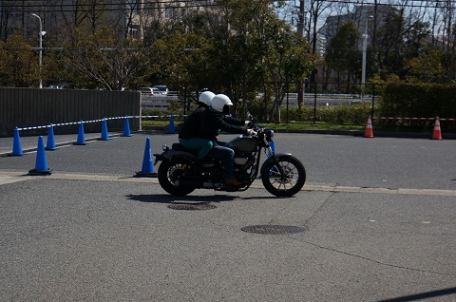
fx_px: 870
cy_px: 151
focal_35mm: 69
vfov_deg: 19.7
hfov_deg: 29.4
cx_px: 228
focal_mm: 45.9
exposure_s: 1/2000
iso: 250
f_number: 5
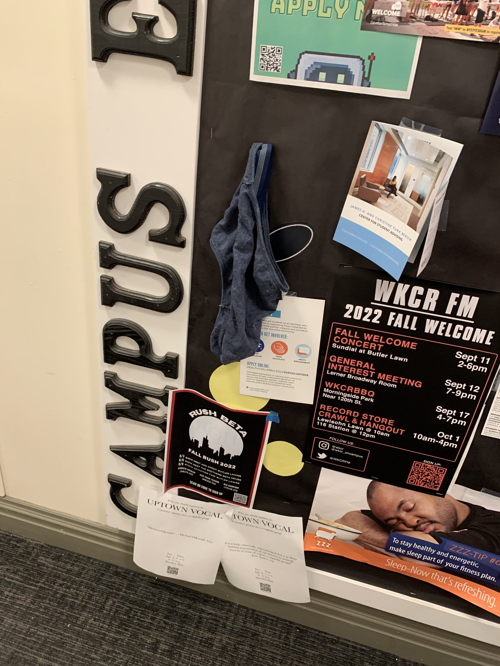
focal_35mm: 26
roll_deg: -6.9
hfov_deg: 53.1
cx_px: 250
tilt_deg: -30.2
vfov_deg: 67.3
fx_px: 501
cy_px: 333
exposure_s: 1/60
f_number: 1.8
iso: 200
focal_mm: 4.25
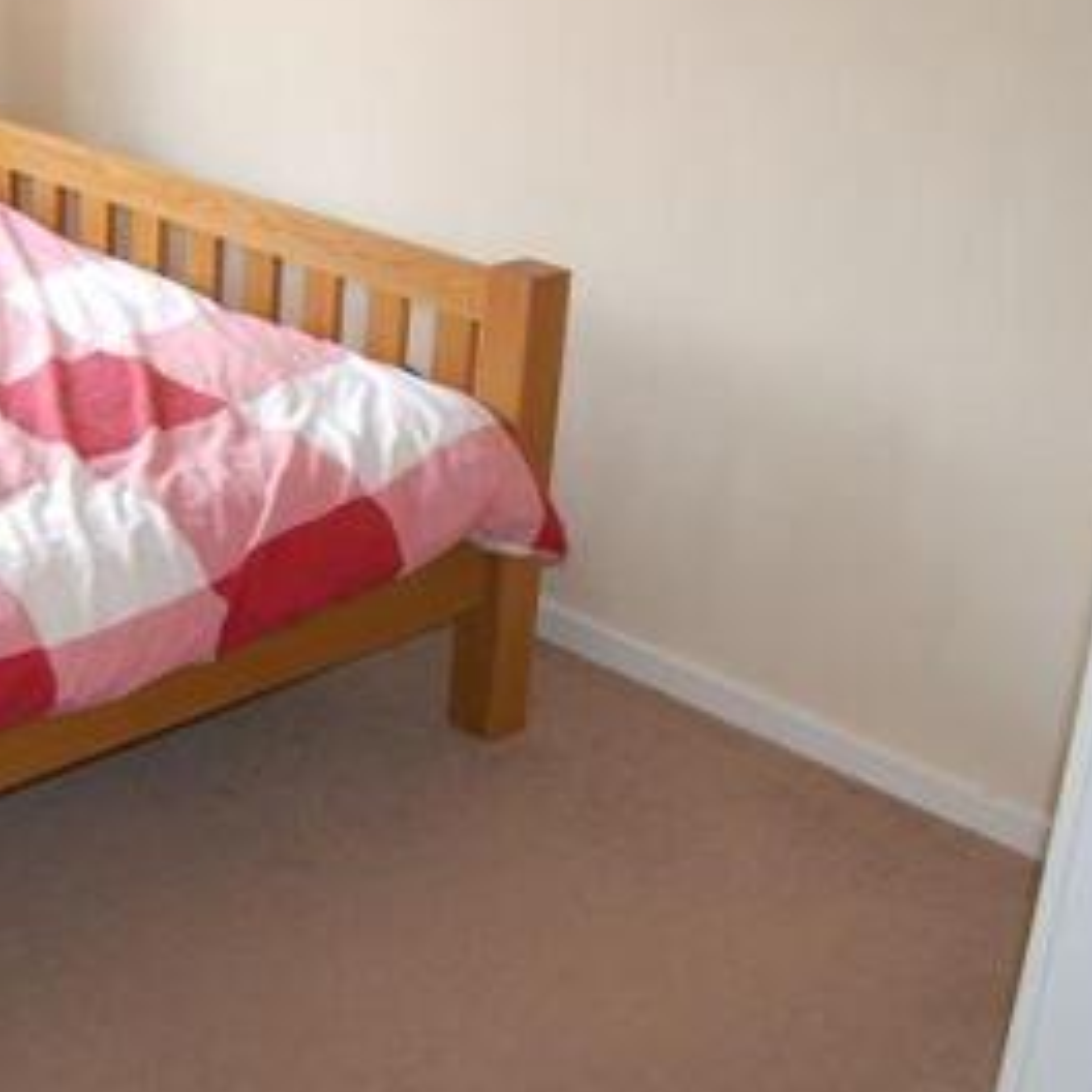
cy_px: 505
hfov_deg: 29.1
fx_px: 2034
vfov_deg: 30.0
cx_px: 161
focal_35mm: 57
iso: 200
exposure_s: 1/50
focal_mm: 18
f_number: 3.5
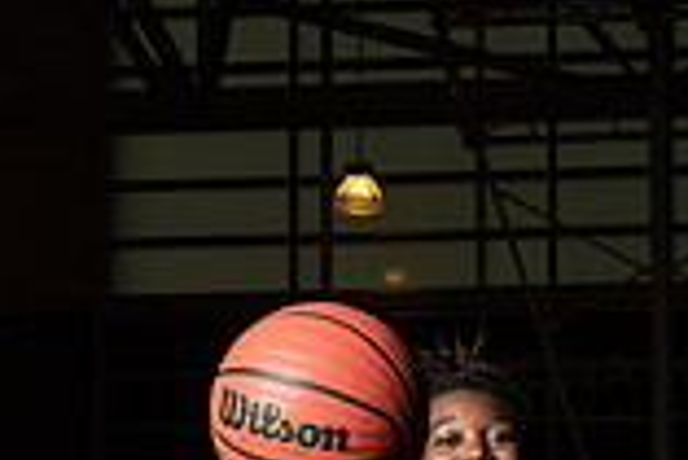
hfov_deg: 15.8
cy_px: 771
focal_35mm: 129
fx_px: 2468
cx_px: 482
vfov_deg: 10.2
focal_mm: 45
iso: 320
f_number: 14
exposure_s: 1/200
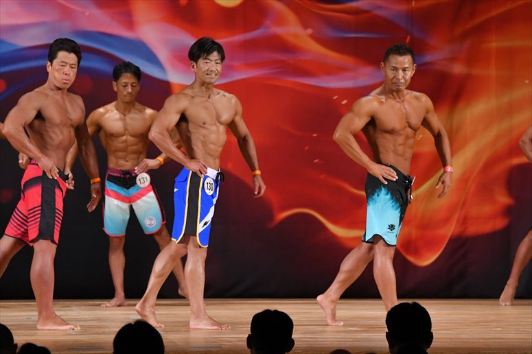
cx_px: 266
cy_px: 177
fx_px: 3545
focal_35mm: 240
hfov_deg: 8.6
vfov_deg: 5.7
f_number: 5.6
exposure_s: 1/400
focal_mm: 160
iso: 3200
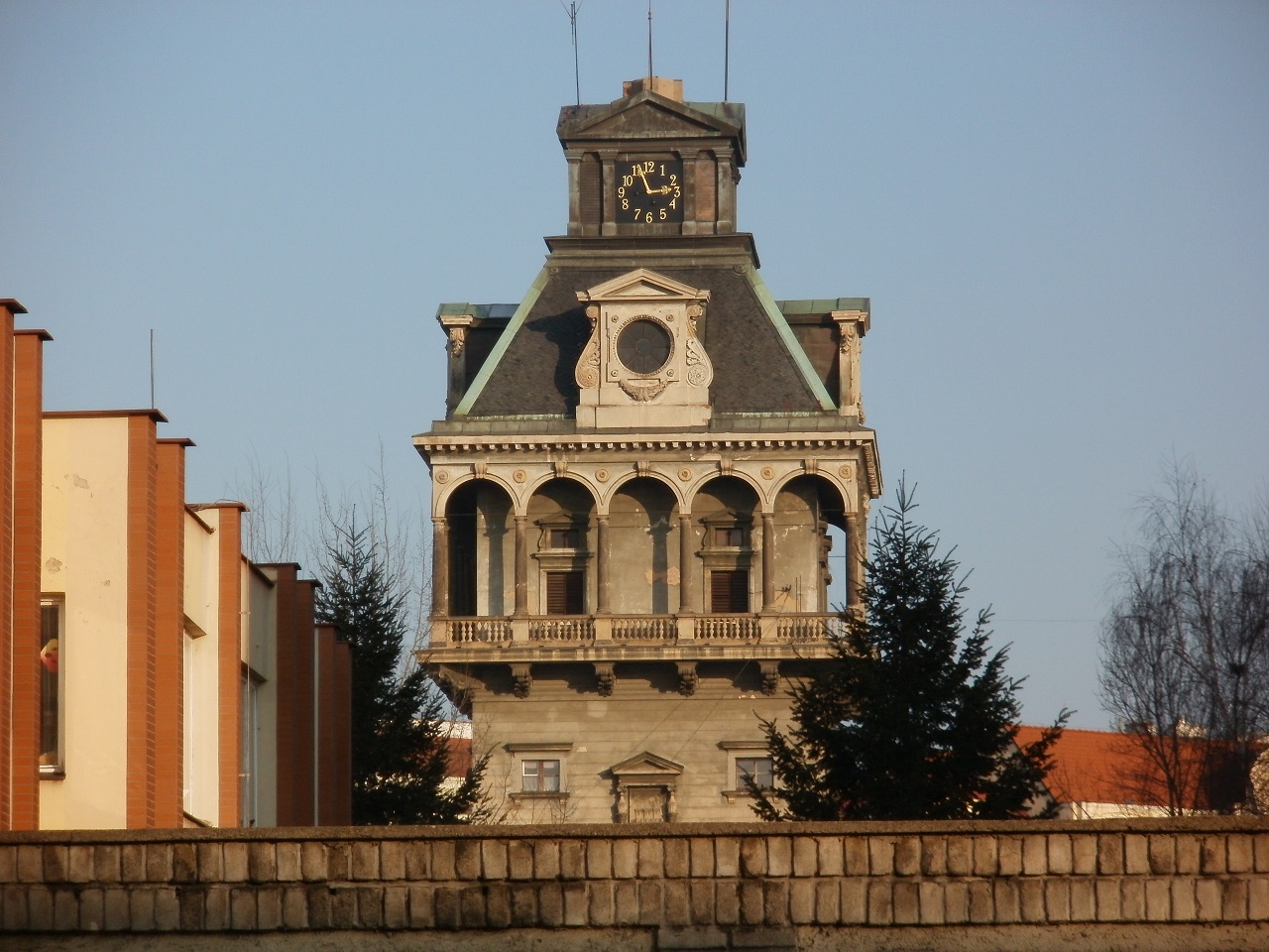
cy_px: 476
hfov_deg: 11.0
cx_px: 634
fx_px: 6599
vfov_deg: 8.2
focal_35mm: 180
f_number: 5.6
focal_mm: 31.5
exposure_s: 1/500
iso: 100
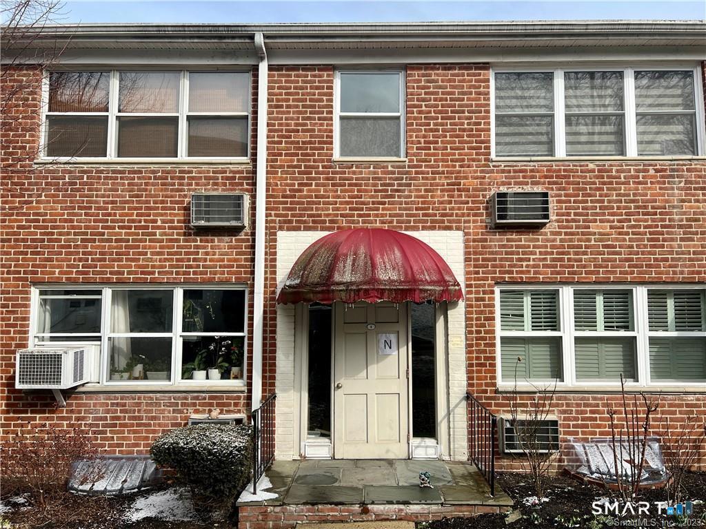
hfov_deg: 67.3
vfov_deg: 53.1
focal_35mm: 26
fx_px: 530
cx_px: 353
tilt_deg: +5.4
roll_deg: +0.9
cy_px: 264
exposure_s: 1/2915
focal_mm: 5.7
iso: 50
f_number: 1.5
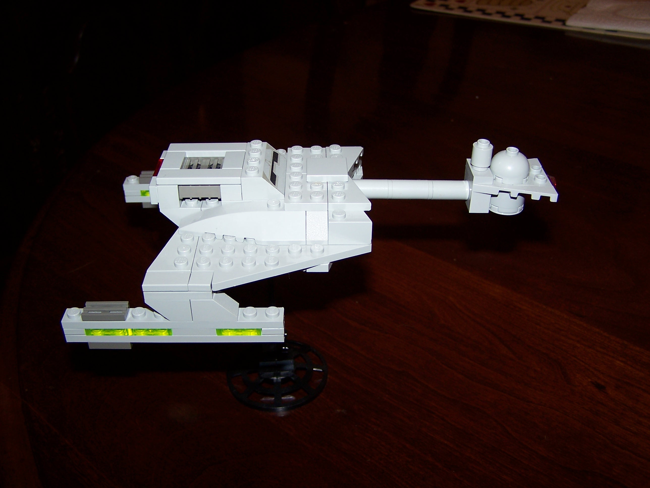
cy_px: 244
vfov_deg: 37.7
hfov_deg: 49.0
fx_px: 714
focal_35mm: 38
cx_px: 325
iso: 80
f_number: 2.8
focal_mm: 6.3
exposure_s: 1/60
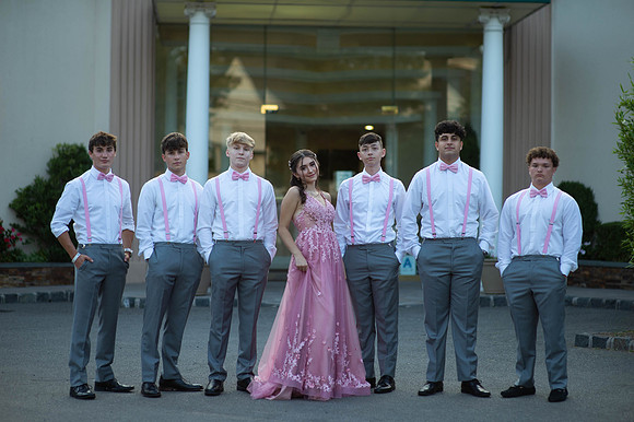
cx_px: 317
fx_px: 1496
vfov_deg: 16.1
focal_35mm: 85
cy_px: 211
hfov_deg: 23.9
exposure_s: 1/1000
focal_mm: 85
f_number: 2
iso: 250
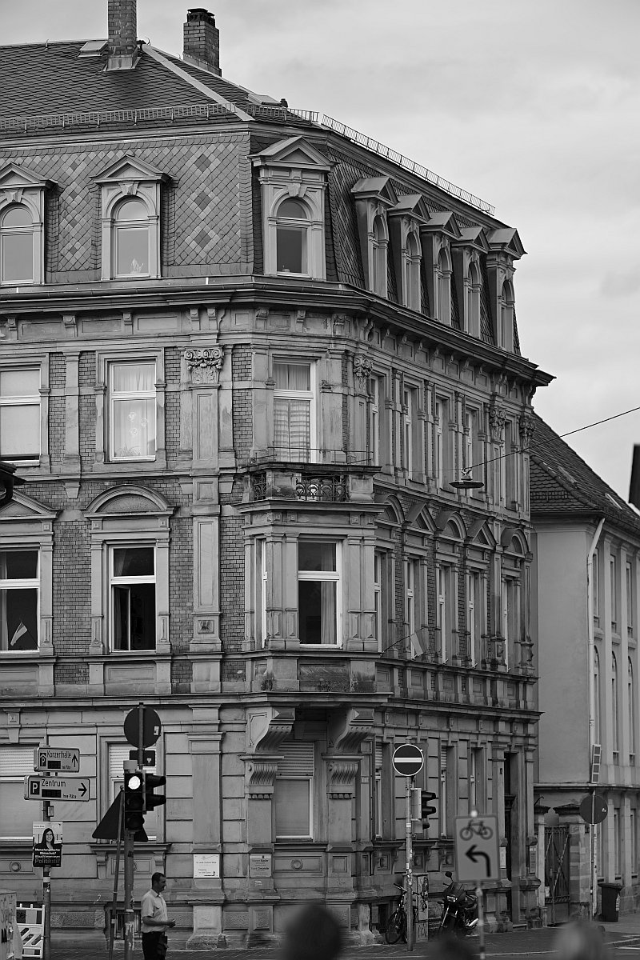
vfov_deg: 15.2
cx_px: 320
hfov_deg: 10.2
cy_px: 480
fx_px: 3600
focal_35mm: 135
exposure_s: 1/2500
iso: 100
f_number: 1.8
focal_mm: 135
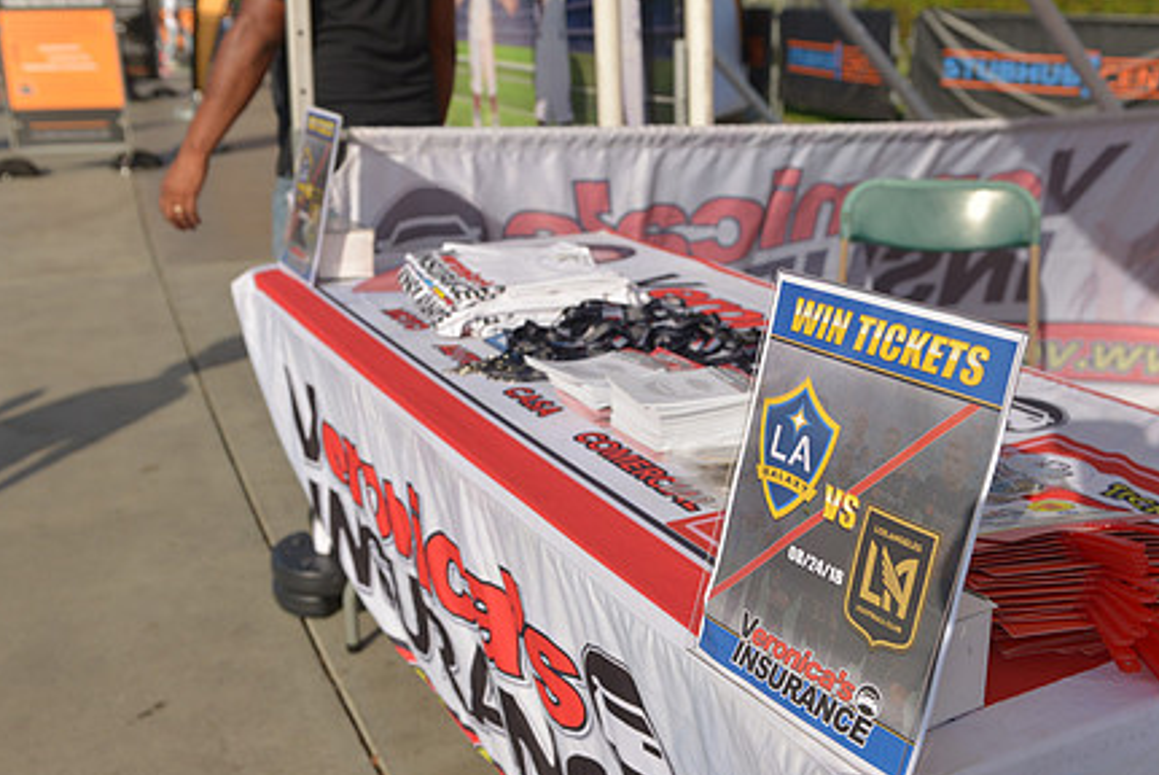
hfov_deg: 49.4
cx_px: 637
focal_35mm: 39
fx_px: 1256
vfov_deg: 34.2
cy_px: 453
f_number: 4.5
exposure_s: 1/2500
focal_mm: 29
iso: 200
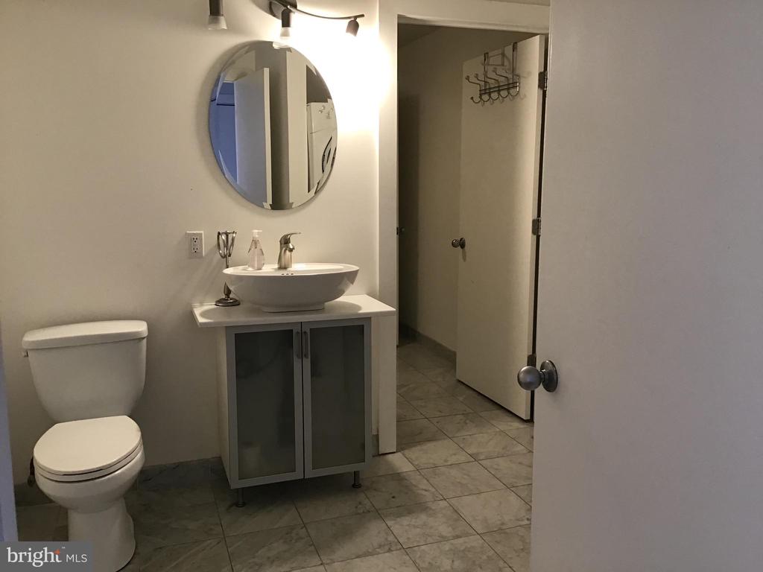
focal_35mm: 31
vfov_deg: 45.4
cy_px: 286
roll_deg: +0.2
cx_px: 382
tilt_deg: -7.9
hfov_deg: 58.4
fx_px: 683
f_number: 2.4
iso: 80
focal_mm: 3.3
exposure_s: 1/33
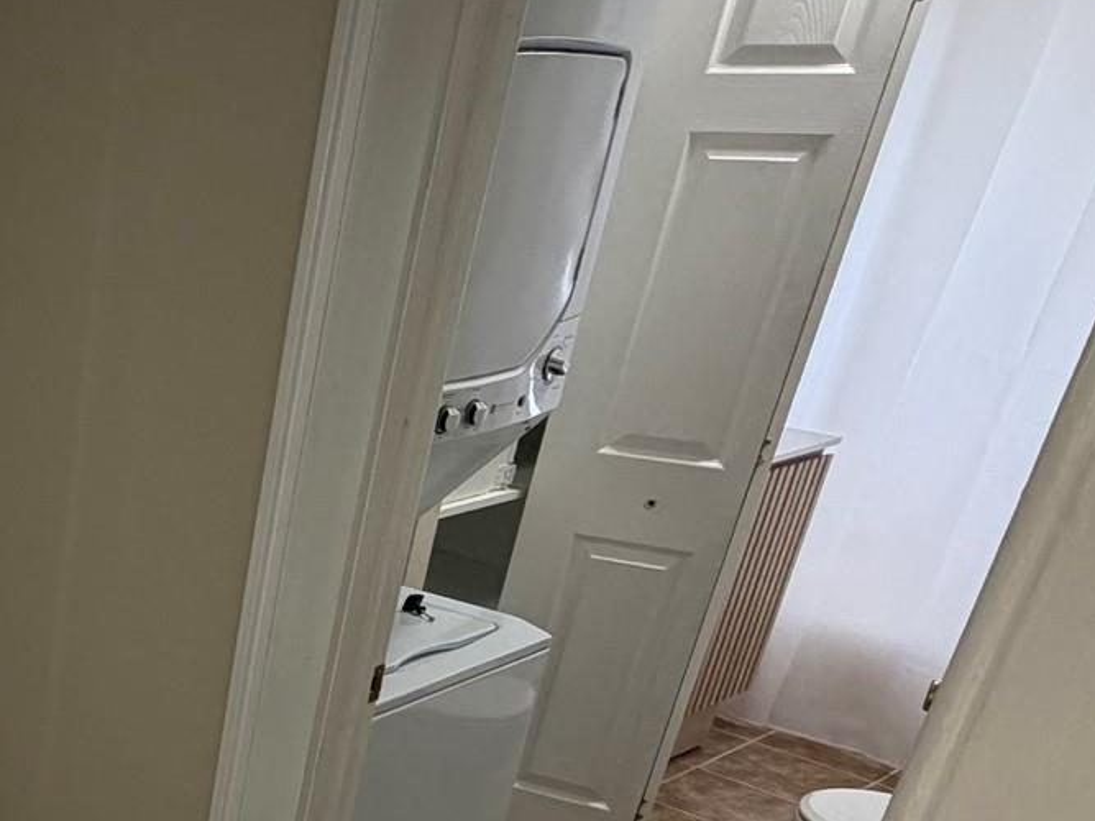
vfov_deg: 31.9
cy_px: 744
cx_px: -250
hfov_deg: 34.3
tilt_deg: -26.6
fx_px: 1360
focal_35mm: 43
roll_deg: +0.5
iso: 250
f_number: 2.2
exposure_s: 1/120
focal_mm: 2.22
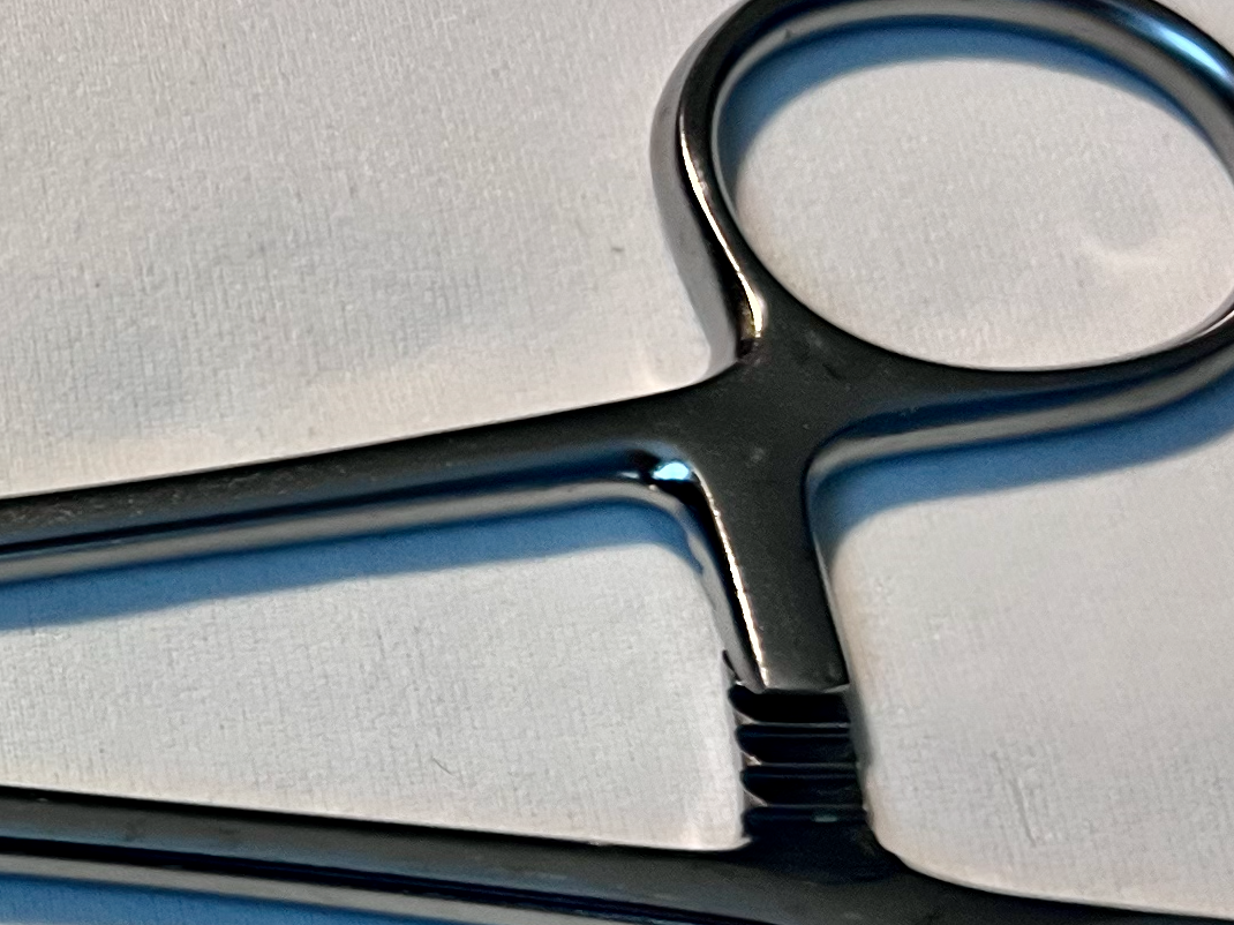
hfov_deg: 18.5
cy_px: 689
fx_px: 3493
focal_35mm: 98
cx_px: -408
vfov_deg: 15.0
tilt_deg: -61.9
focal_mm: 5.7
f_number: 1.5
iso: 80
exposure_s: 1/60
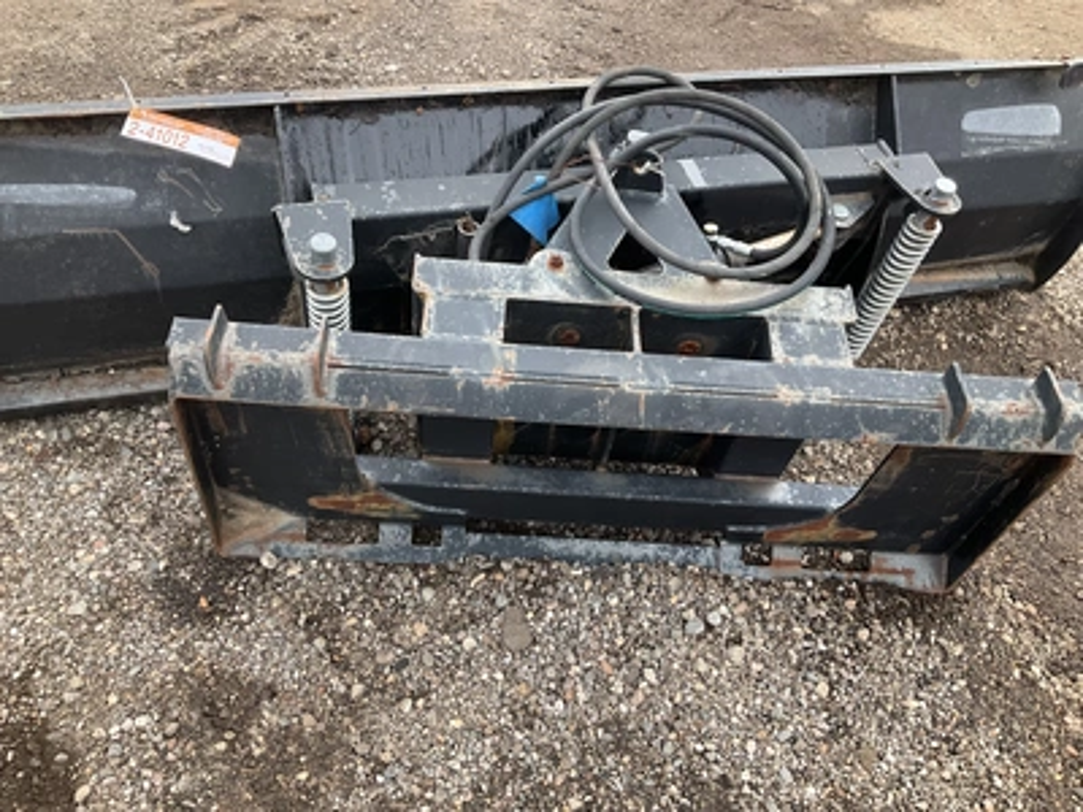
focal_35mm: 29
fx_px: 907
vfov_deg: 48.2
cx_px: 542
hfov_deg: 61.7
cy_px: 406
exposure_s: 1/365
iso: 25
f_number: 1.8
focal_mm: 3
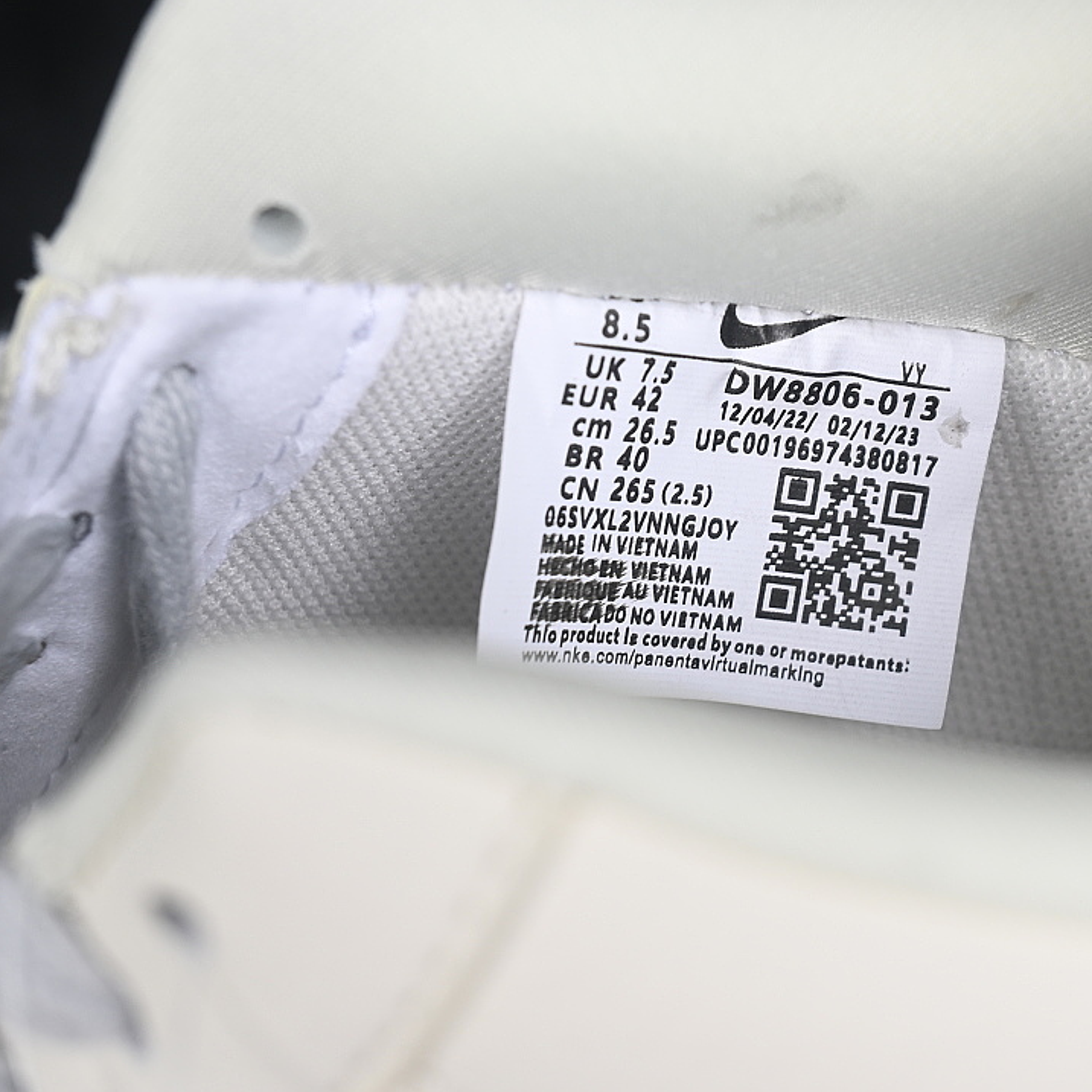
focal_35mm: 96
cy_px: 547
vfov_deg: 18.1
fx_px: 3426
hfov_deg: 18.0
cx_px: 804
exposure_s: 1/80
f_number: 7.1
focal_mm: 50
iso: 160
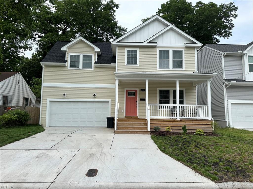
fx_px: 175
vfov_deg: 56.8
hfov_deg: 71.6
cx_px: 126
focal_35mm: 24
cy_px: 94
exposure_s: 1/1412
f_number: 1.78
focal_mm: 6.86
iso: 80
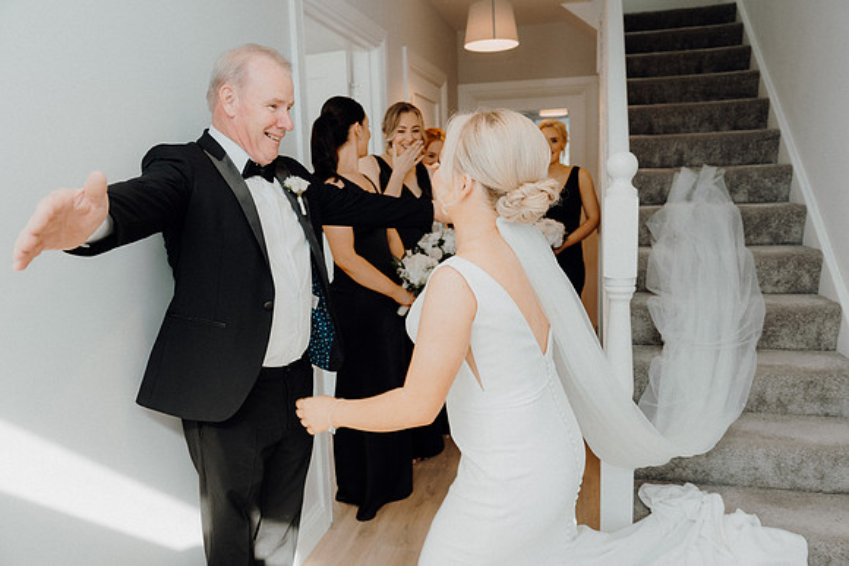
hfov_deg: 69.4
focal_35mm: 26
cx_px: 424
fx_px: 613
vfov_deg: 49.6
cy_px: 283
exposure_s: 1/160
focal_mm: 26
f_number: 3.5
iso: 250
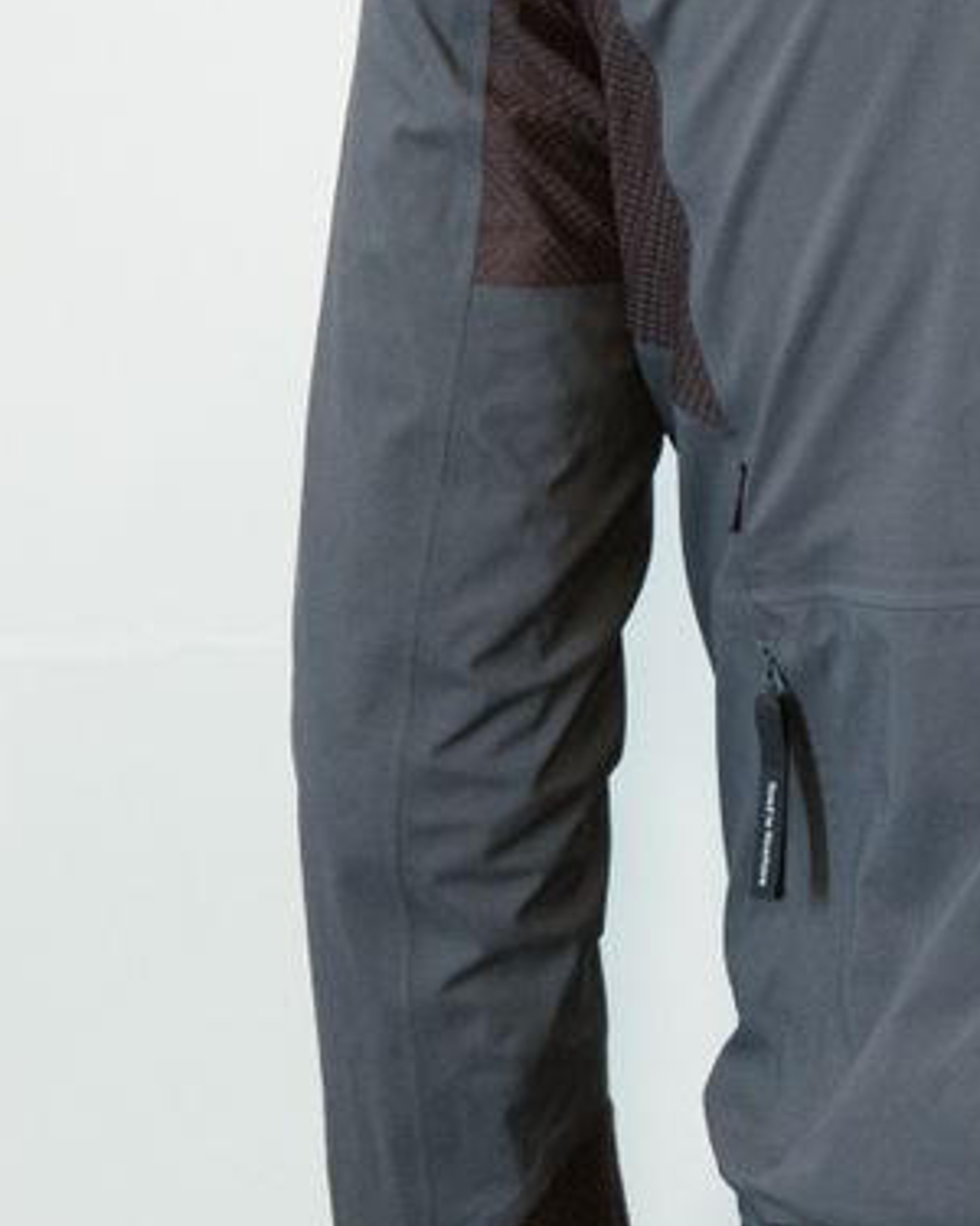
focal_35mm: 160
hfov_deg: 9.4
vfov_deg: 12.0
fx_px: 5801
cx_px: 1382
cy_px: 204
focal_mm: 50
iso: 2500
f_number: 4.5
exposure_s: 1/125
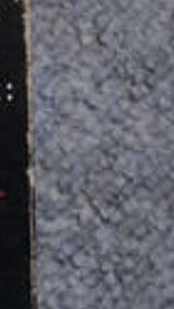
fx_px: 1492
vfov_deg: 11.3
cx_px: -174
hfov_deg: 6.5
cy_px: -174
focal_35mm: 182
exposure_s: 1/45
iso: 80
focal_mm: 6.3
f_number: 3.5
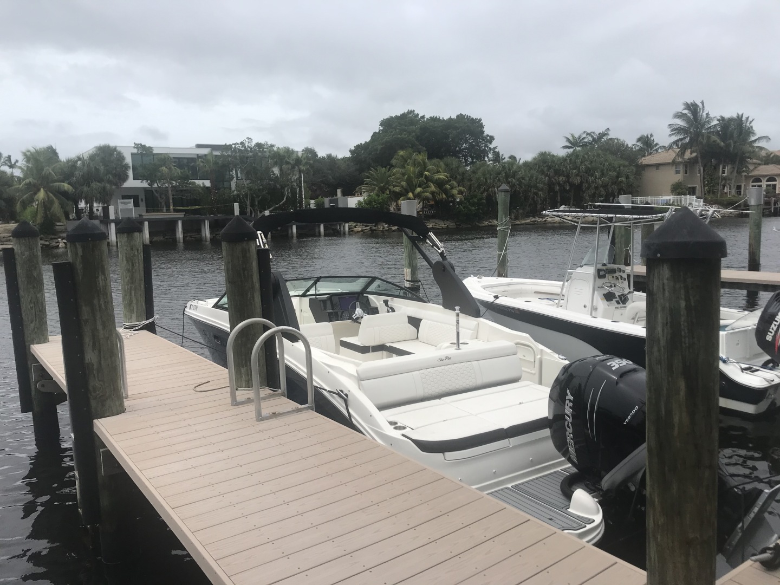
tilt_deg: -9.7
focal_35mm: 28
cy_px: 292
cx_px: 390
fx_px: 631
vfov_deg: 49.7
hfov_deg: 63.4
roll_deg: +1.5
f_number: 1.8
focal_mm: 3.99
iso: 20
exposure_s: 1/4367
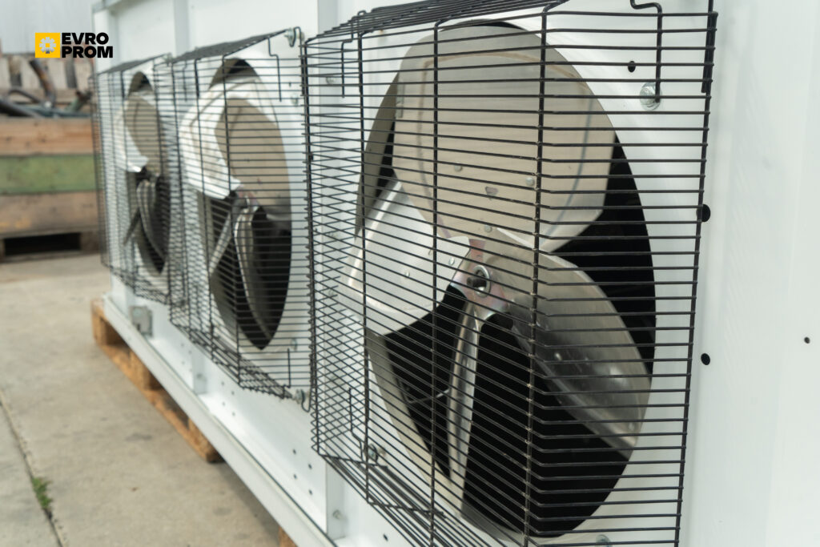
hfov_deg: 54.4
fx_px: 797
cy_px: 274
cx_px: 410
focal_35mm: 35
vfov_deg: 37.9
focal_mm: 35
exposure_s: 1/80
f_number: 9
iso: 640
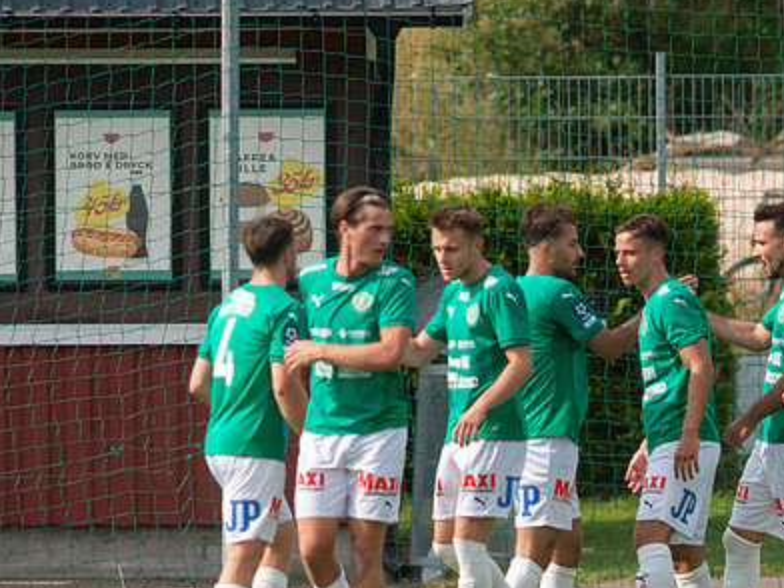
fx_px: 25797
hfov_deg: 1.7
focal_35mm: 1139
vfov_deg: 1.3
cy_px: 600
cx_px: 512
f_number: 4.5
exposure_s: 1/1600
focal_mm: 420
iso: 320
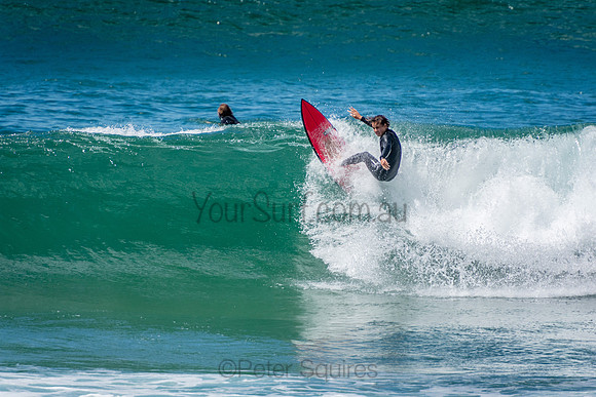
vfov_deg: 2.3
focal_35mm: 600
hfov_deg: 3.4
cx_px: 298
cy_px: 198
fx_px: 9935
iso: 360
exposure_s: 1/2000
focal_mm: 400
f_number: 5.6
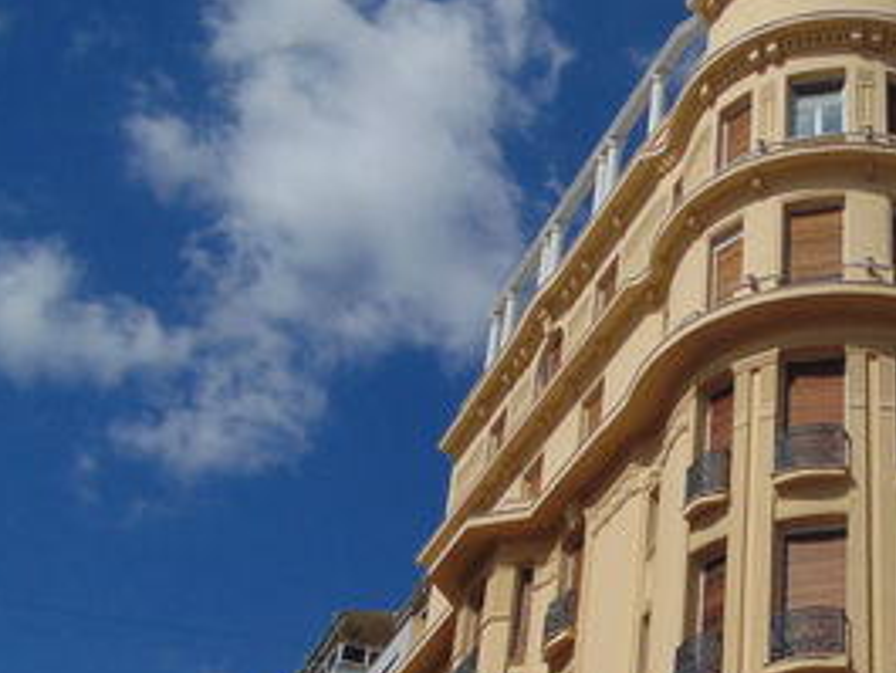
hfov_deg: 30.2
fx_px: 1476
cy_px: 712
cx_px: 991
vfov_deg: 24.2
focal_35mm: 57
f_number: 9.7
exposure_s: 1/320
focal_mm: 4.3
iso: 80
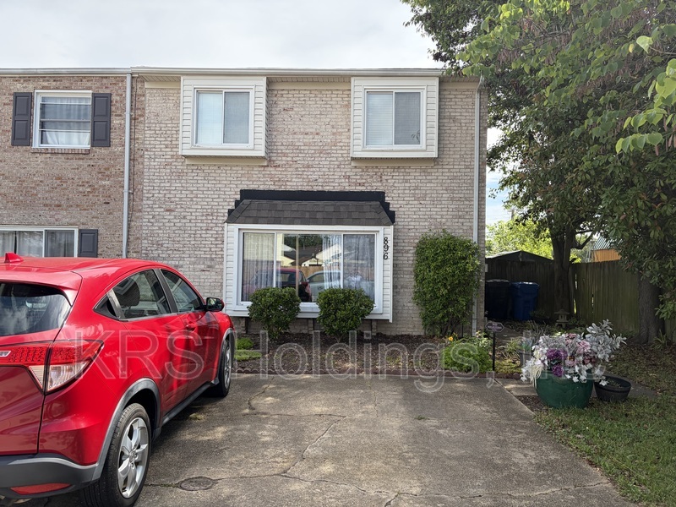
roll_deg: -0.5
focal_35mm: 26
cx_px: 338
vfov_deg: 53.1
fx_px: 508
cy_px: 254
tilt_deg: +2.4
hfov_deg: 67.3
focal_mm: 5.96
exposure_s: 1/1799
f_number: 1.6
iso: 64
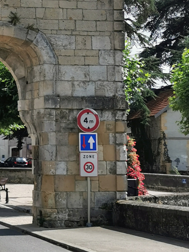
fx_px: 692
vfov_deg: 20.5
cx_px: -26
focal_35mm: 95
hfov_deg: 15.1
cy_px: 66
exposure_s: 1/3484
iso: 50
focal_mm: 5.56
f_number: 1.6
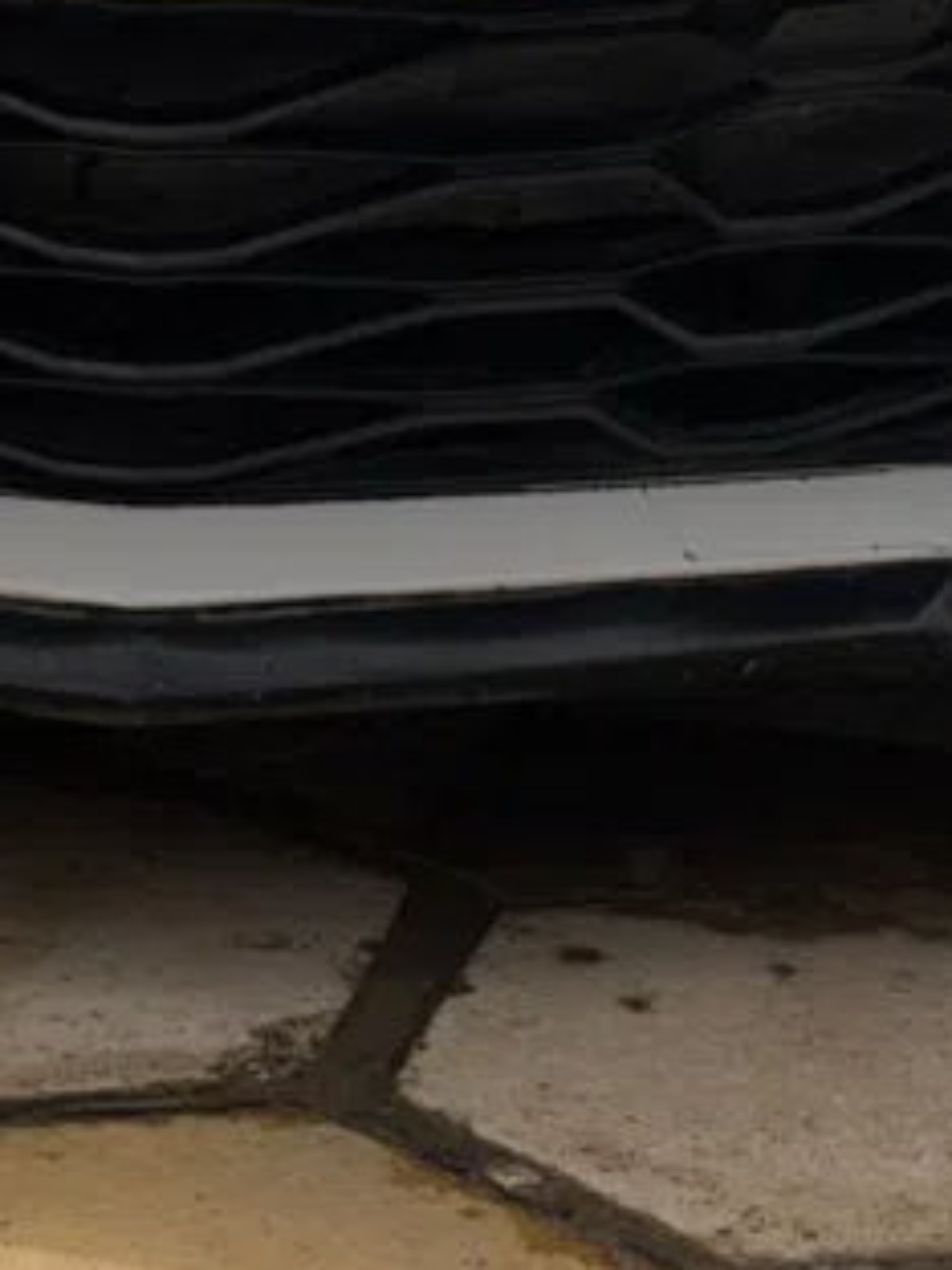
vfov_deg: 9.3
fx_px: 7700
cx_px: 130
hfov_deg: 7.1
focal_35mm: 210
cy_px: -116
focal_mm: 6.76
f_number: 1.78
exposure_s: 1/6536
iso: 64
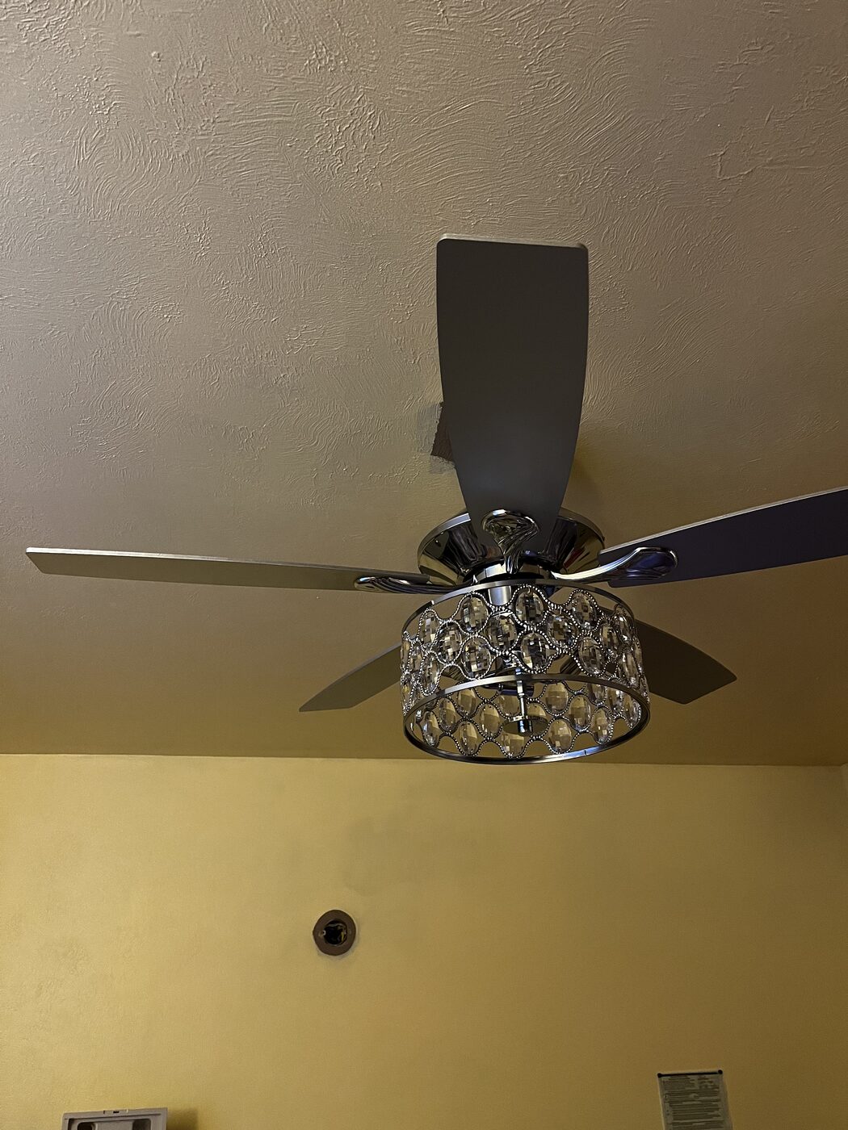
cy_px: 565
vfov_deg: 67.3
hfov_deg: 53.1
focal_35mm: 26
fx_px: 849
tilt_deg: +28.8
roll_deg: +2.3
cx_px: 424
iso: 500
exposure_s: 1/30
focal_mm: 5.1
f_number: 1.6
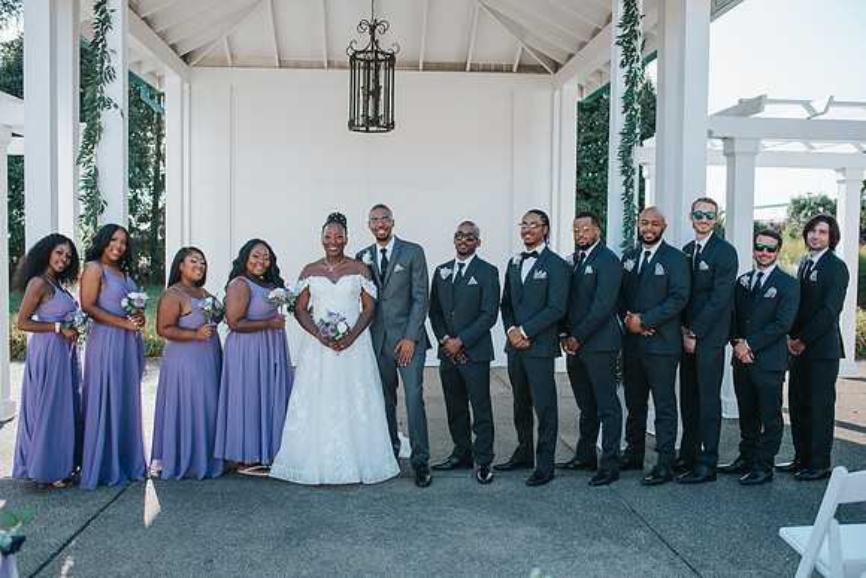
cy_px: 299
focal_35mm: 37
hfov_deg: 52.3
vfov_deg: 36.3
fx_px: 881
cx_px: 423
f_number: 2.8
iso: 125
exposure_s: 1/640
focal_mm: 35
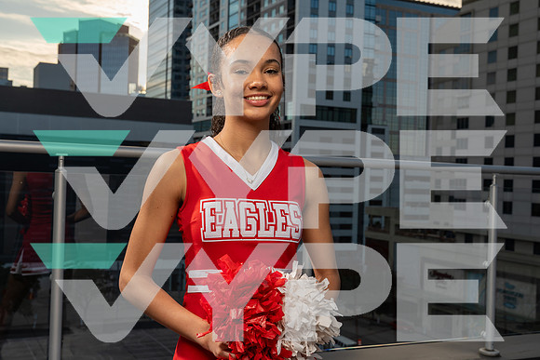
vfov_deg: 29.9
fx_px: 675
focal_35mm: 45
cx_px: 270
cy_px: 180
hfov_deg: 43.6
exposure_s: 1/250
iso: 100
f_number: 9
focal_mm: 45
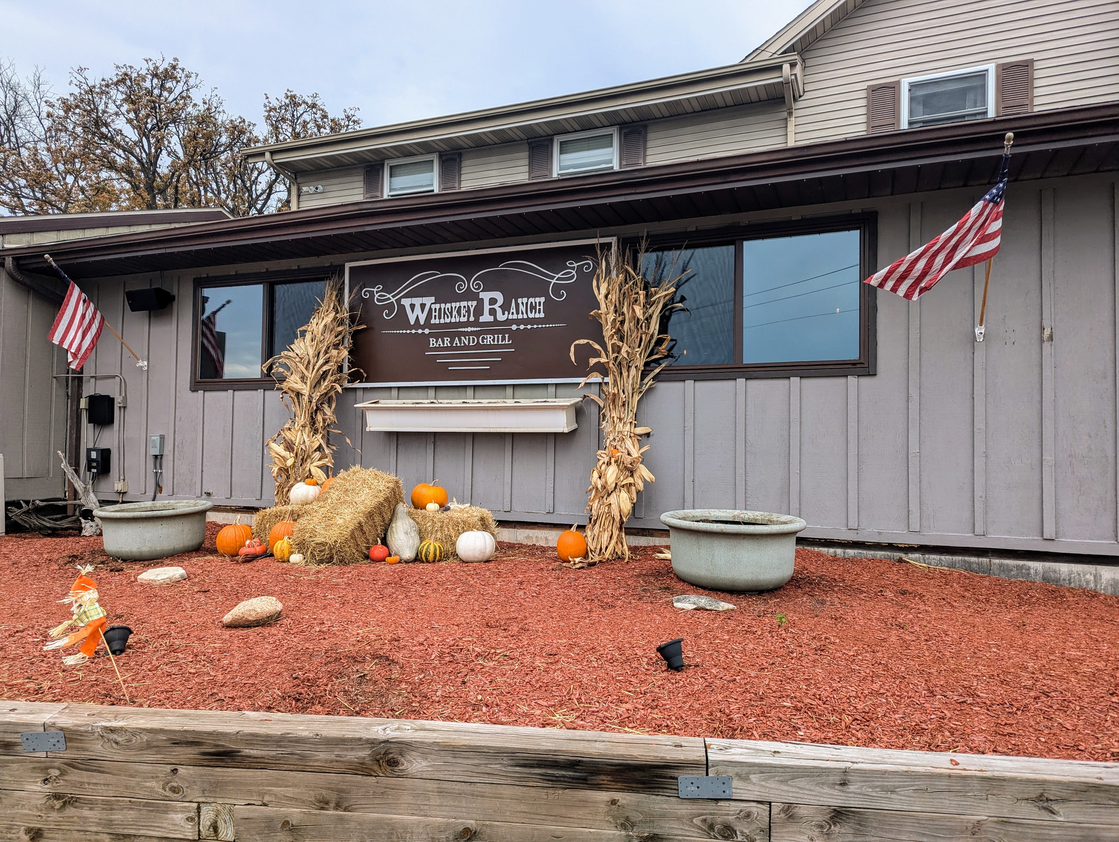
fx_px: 777
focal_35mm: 24
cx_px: 560
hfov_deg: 71.5
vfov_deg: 56.9
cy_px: 421
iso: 54
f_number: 1.85
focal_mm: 6.81
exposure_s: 1/906
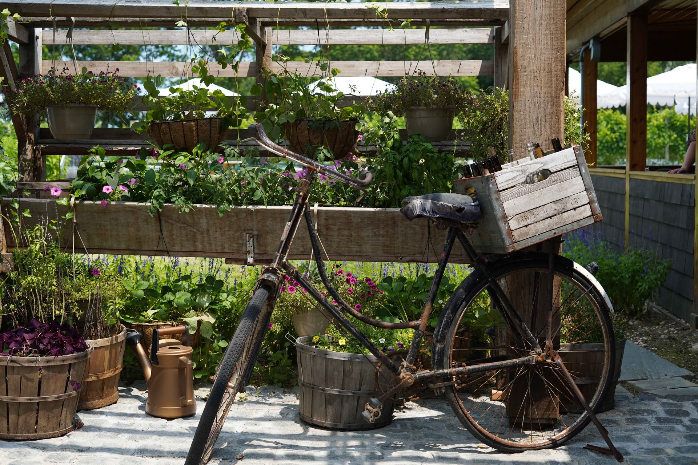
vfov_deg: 27.0
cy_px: 232
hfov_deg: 39.6
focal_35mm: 50
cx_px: 349
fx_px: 969
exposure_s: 1/250
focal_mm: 50
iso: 250
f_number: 5
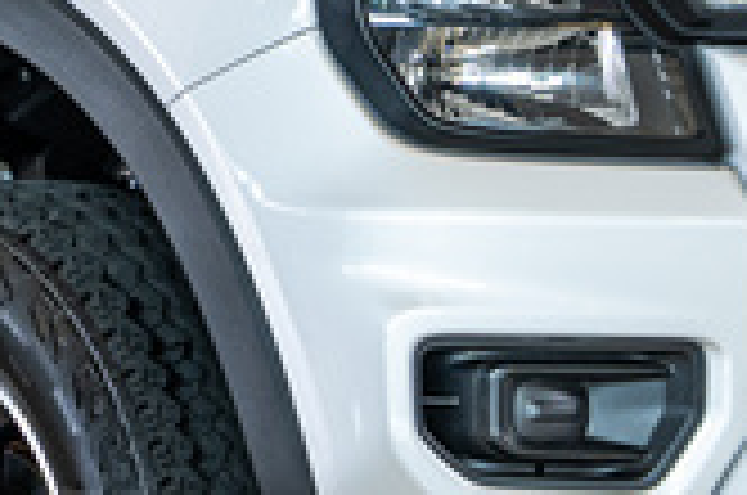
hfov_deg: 4.4
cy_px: -22
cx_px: -128
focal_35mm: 463
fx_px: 9589
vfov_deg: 3.0
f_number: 4
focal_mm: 75
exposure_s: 1/125
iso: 640
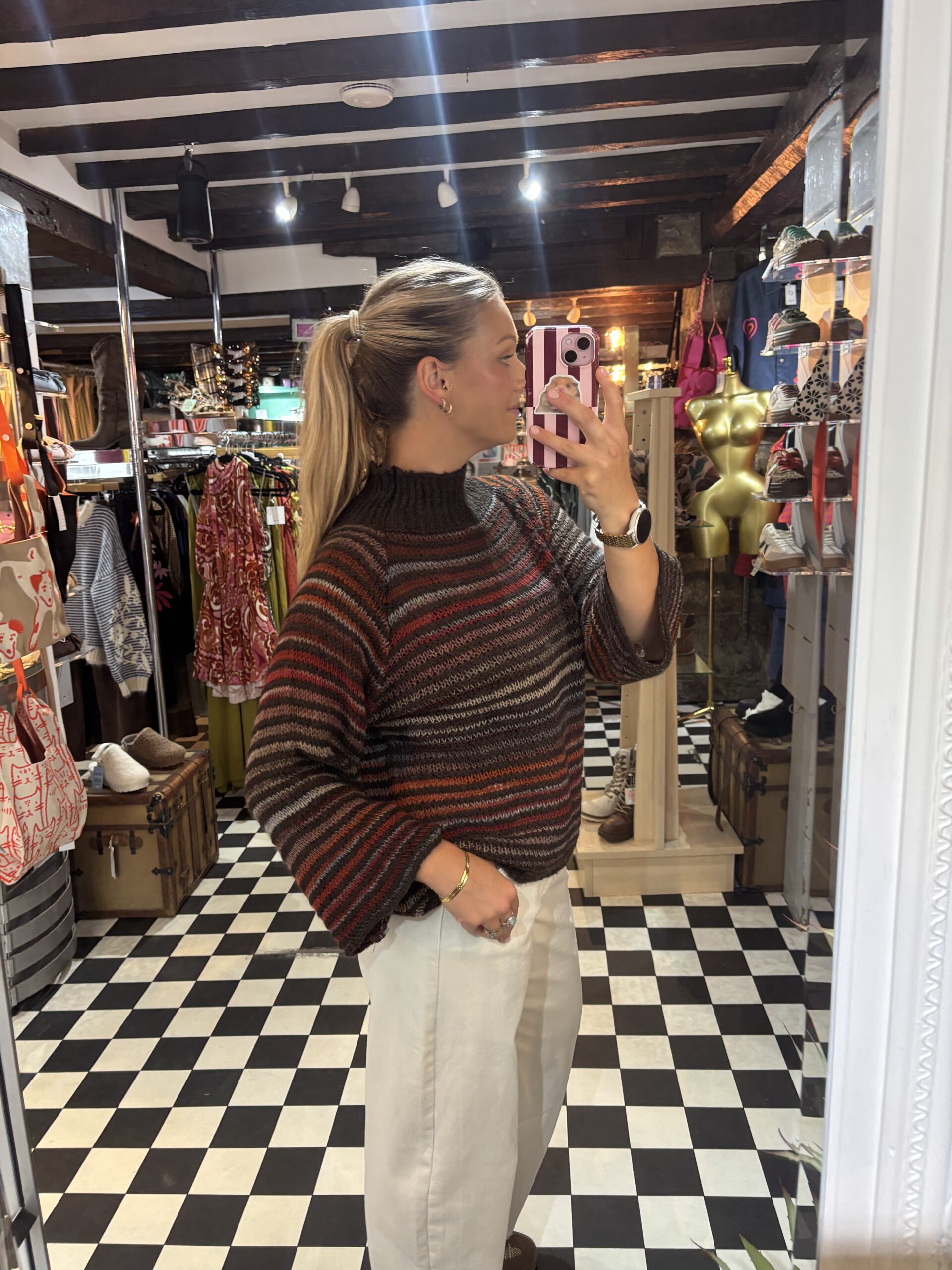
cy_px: 635
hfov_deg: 53.1
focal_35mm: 26
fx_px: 953
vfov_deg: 67.3
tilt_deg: -18.0
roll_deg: +2.0
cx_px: 476
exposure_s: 1/50
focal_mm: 5.96
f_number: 1.6
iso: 160
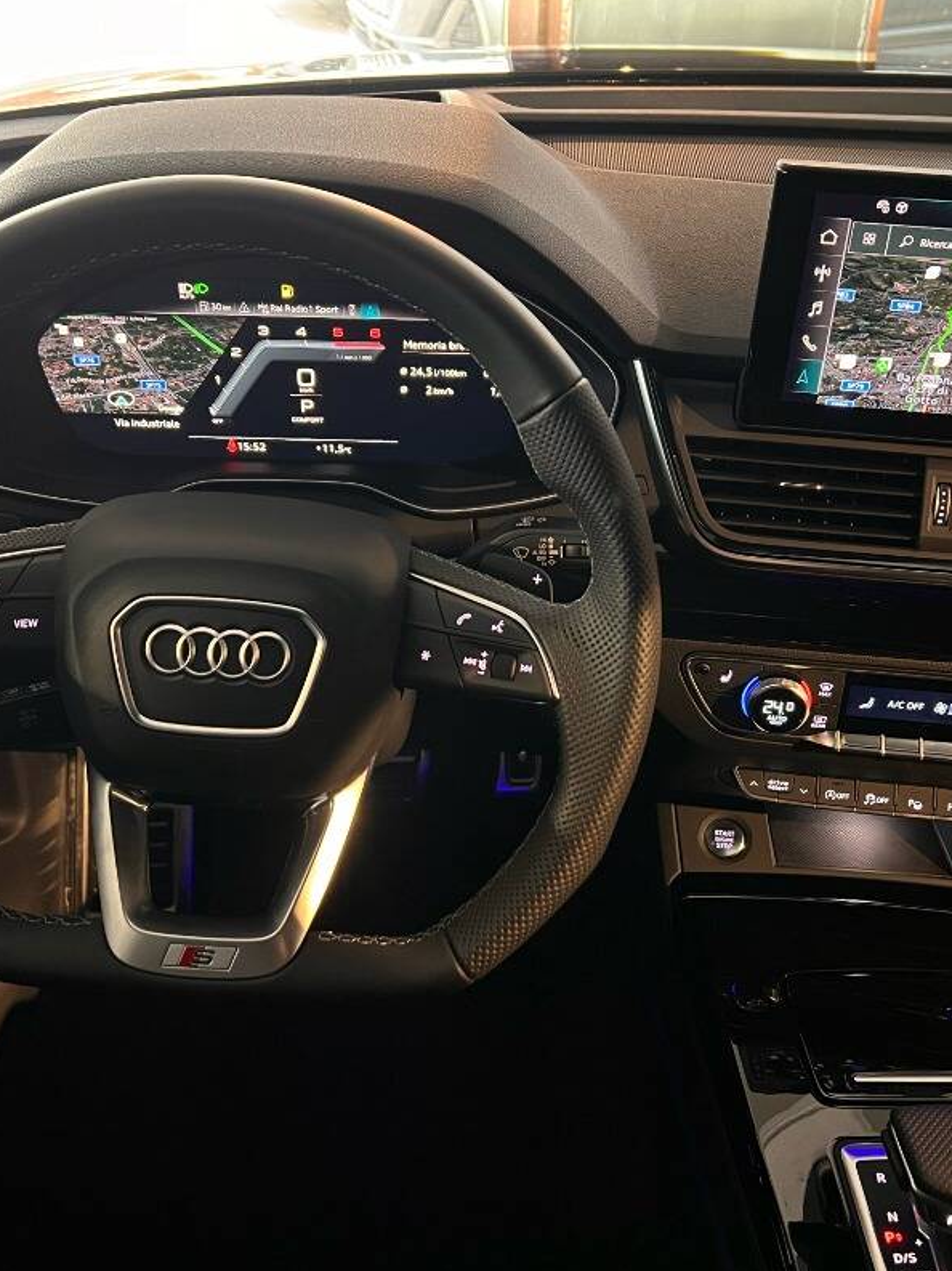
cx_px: 486
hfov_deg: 40.7
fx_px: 1284
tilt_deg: -35.2
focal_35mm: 35
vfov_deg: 52.6
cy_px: 636
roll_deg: -0.7
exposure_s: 1/25
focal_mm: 5.7
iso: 500
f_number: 1.5
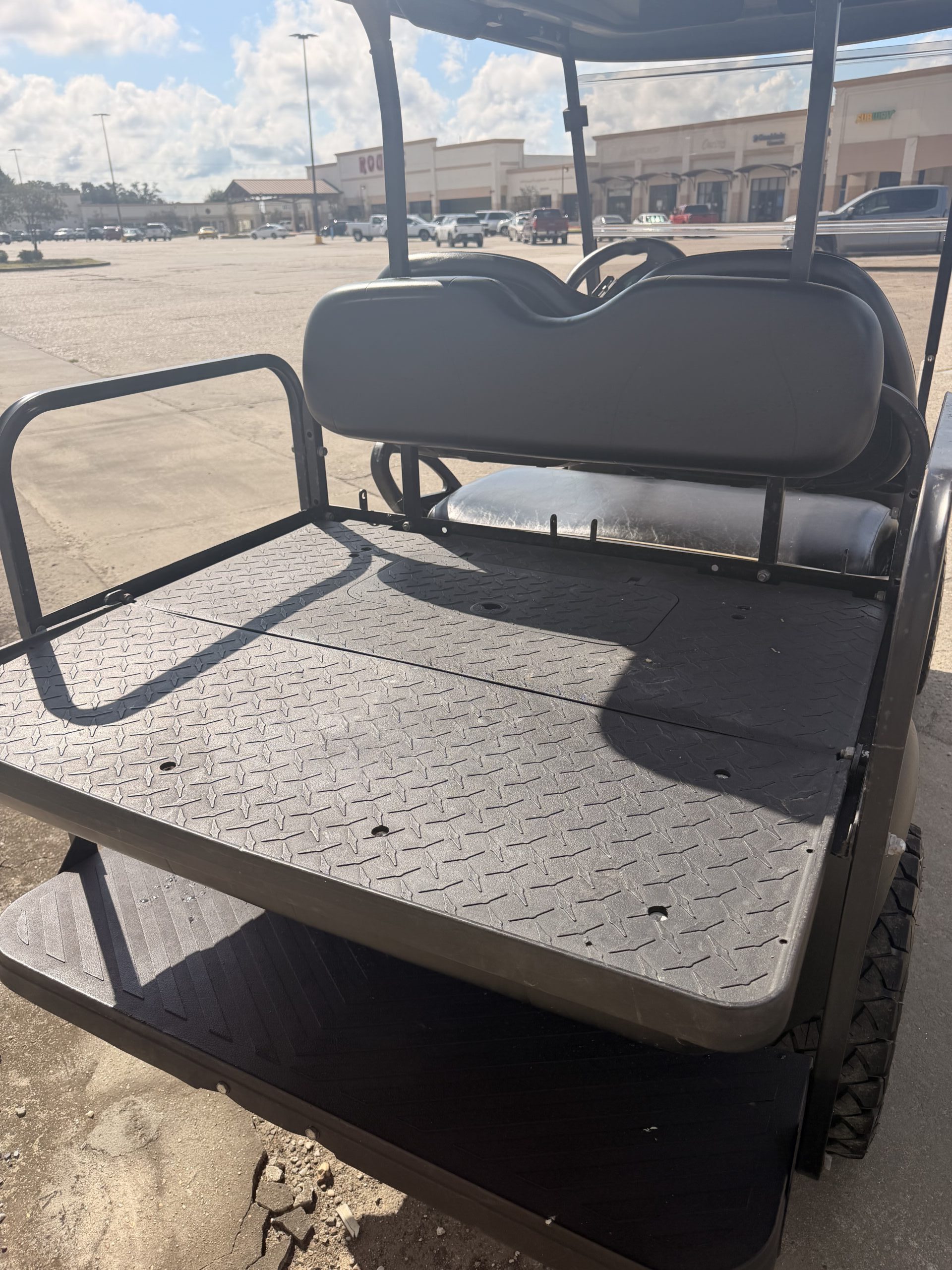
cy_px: 635
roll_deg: +1.6
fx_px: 880
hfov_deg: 56.8
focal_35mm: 24
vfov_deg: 71.6
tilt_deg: -24.1
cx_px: 476
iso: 80
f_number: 1.78
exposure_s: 1/4975
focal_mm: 6.76
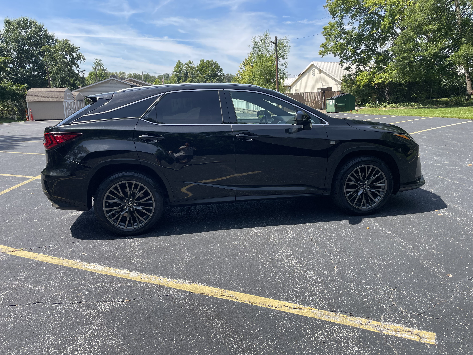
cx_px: 236
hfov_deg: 67.3
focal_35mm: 26
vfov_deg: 53.1
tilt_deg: -11.9
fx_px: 355
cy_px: 178
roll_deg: -0.4
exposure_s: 1/1575
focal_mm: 4.2
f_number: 1.6
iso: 32
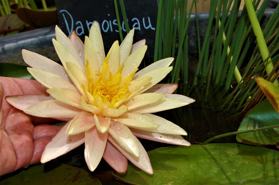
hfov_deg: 33.4
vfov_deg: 22.6
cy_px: 92
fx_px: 465
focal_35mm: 60
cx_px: 140
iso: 200
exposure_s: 1/500
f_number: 11
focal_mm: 40
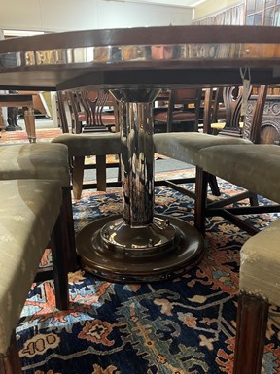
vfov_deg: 67.3
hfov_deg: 53.0
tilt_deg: -17.5
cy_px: 190
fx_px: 281
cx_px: 142
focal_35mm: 26
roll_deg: +0.7
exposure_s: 1/25
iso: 500
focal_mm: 5.1
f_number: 1.6
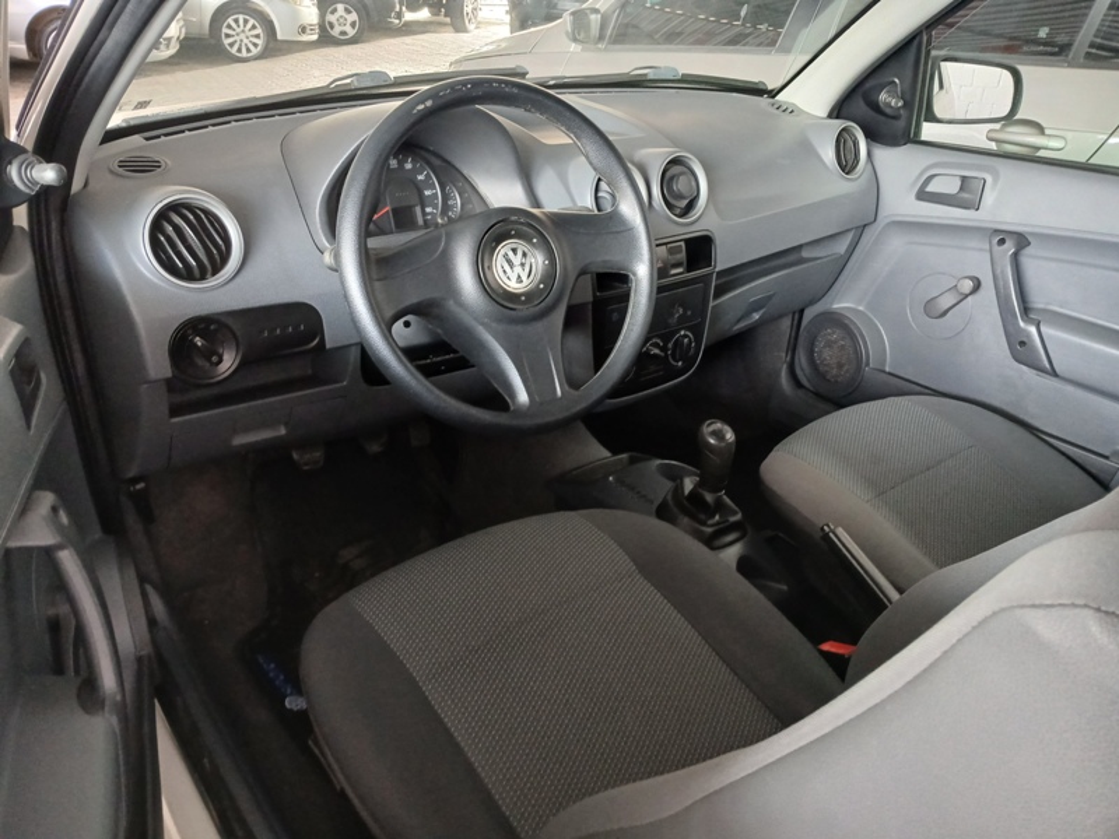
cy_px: 420
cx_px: 560
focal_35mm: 26
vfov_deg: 53.1
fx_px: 840
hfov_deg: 67.3
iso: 400
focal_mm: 3.98
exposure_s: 1/24
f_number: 1.8
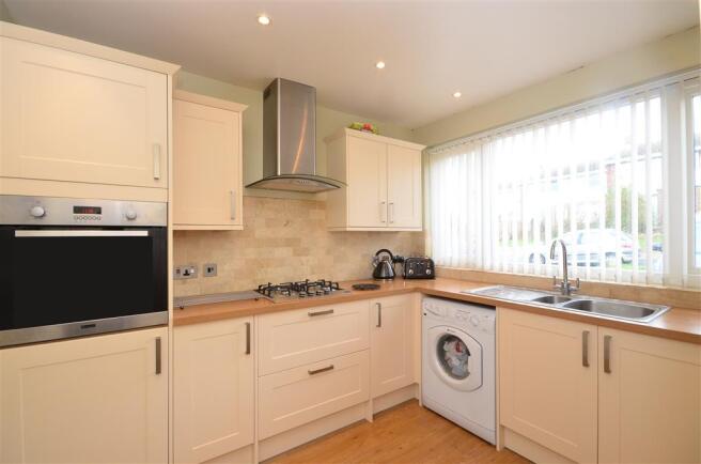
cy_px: 232
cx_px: 350
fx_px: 321
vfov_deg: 71.8
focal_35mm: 16
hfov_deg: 95.1
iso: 640
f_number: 11
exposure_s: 1/25
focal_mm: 11
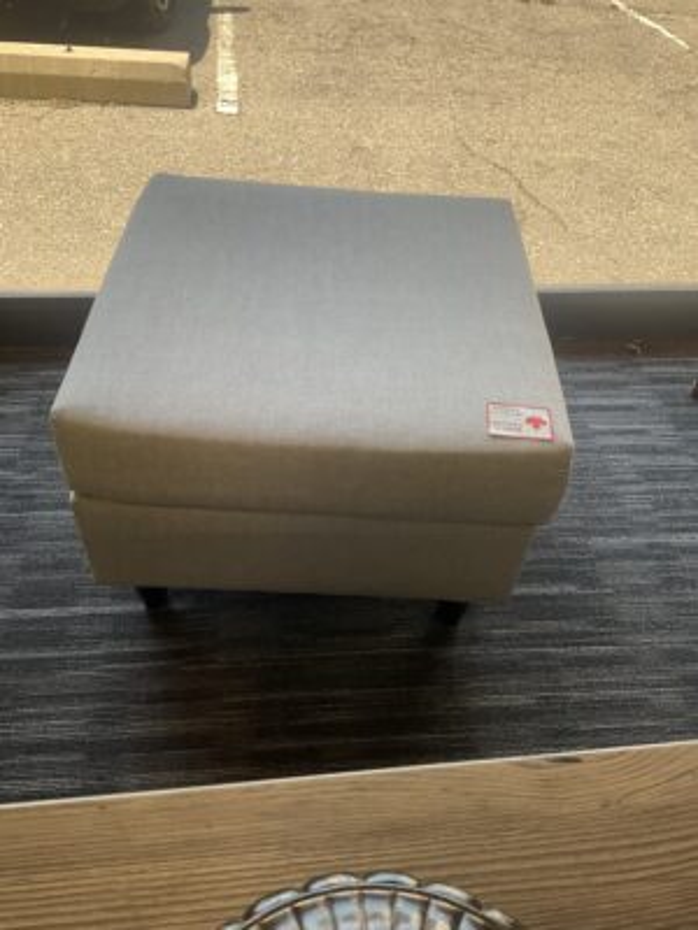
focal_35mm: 29
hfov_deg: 48.2
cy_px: 465
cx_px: 349
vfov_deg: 61.7
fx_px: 780
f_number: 1.8
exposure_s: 1/297
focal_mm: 3
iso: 25
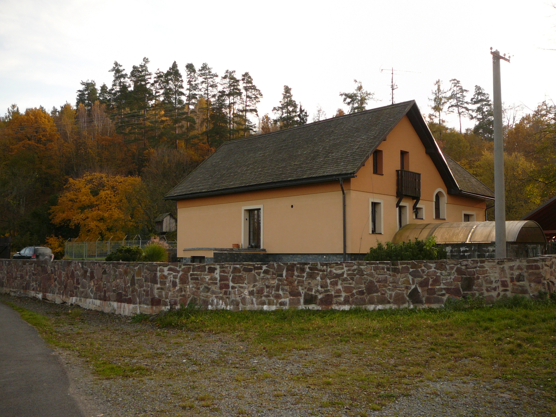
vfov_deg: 40.7
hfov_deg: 52.6
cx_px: 278
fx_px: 562
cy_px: 208
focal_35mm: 35
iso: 80
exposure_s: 1/320
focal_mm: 5.2
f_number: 2.8
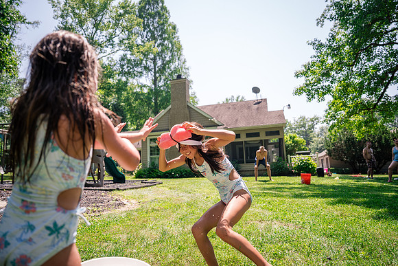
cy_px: 133
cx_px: 199
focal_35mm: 24
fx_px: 265
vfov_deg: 53.2
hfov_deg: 73.7
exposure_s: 1/1600
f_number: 2.8
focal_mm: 24
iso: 250
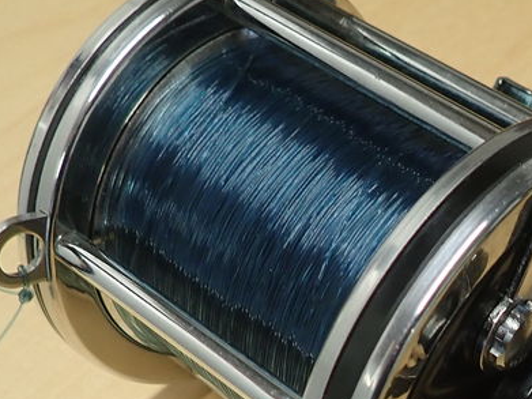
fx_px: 983
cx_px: 499
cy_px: 428
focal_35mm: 64
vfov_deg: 21.8
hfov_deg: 28.8
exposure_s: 1/60
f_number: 2
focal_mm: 4.5
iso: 200
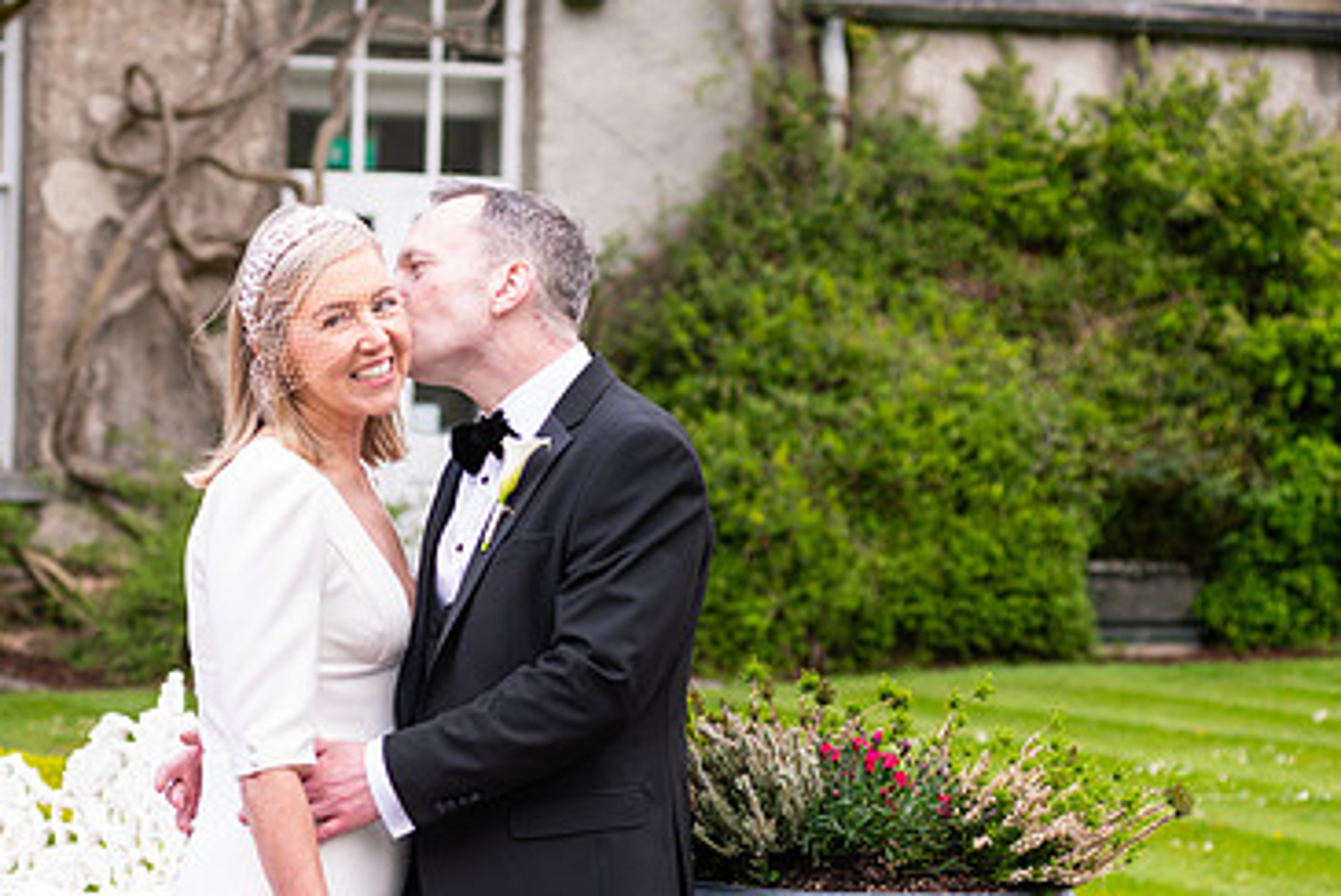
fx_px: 4734
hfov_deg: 16.1
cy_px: 608
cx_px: 364
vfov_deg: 10.8
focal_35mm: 127
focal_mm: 80
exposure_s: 1/160
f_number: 3.5
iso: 160
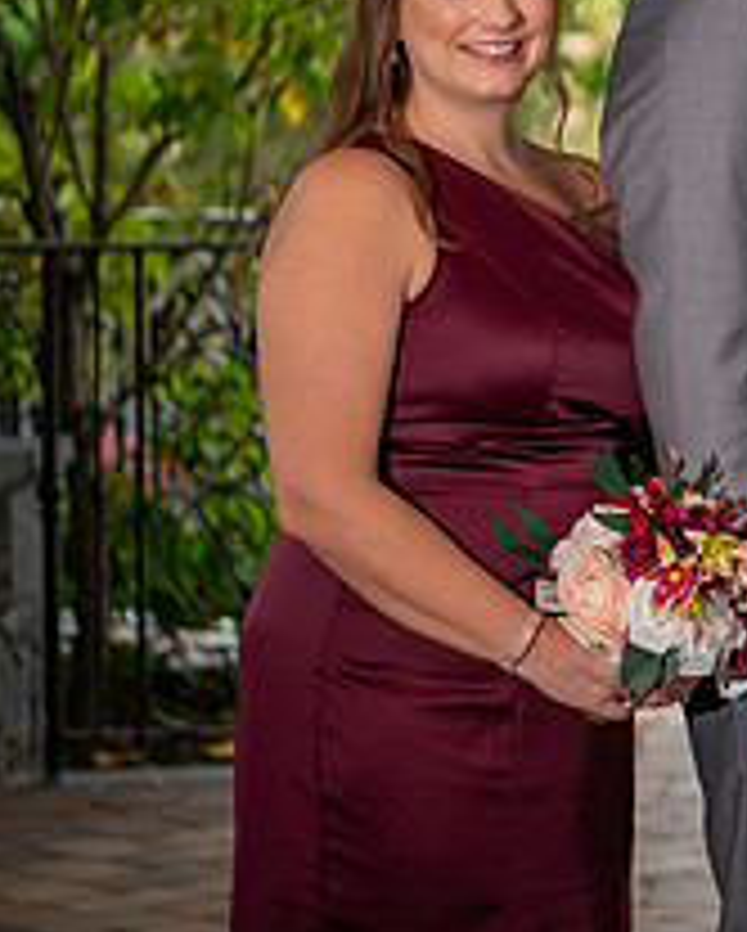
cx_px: 1215
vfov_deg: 10.5
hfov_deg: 8.2
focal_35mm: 184
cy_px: 261
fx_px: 5077
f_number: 2.8
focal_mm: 70
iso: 800
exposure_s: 1/500
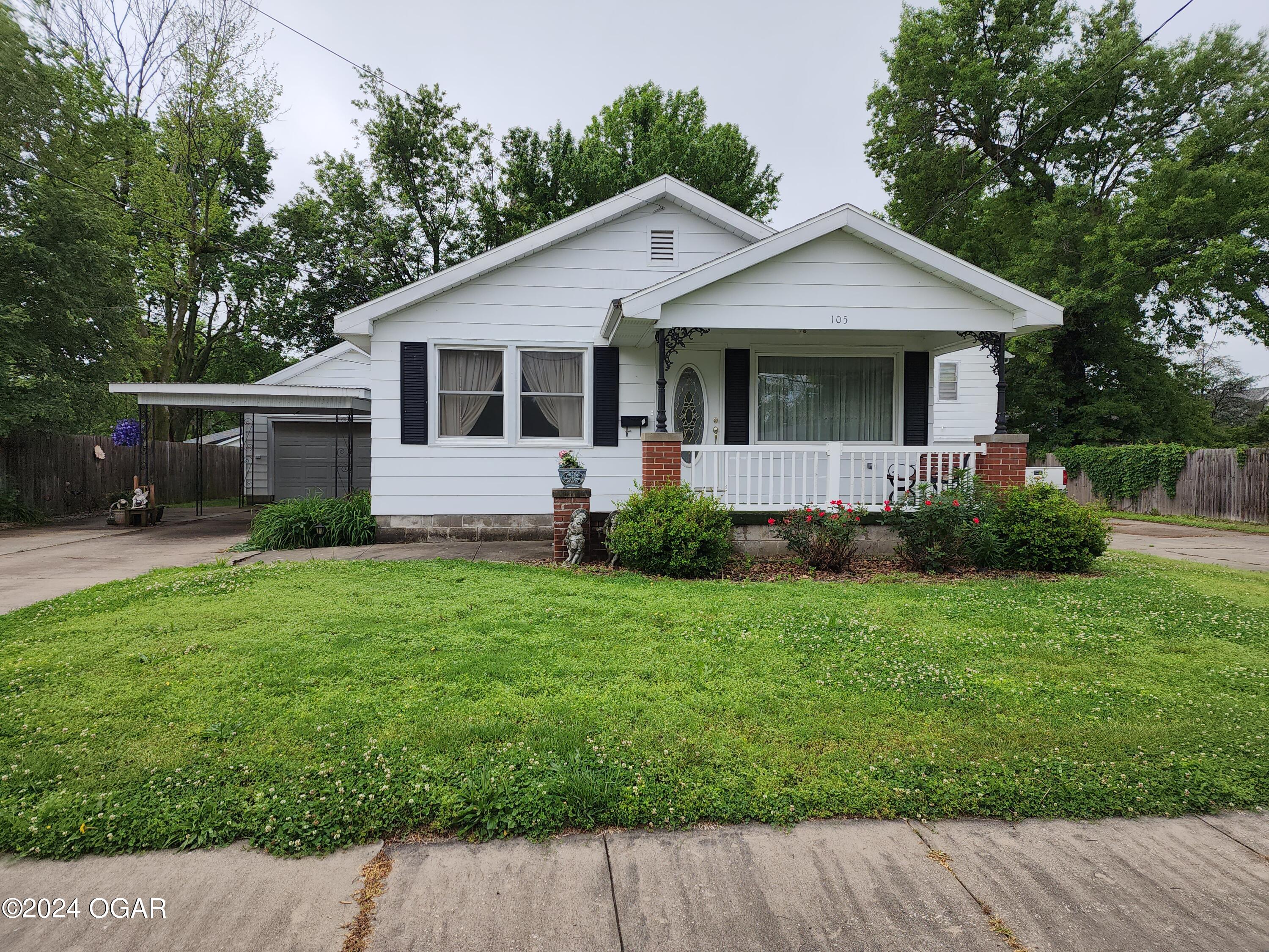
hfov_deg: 73.9
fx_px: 843
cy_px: 476
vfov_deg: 58.9
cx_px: 634
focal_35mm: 23
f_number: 1.8
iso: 12
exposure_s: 1/526
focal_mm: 6.4
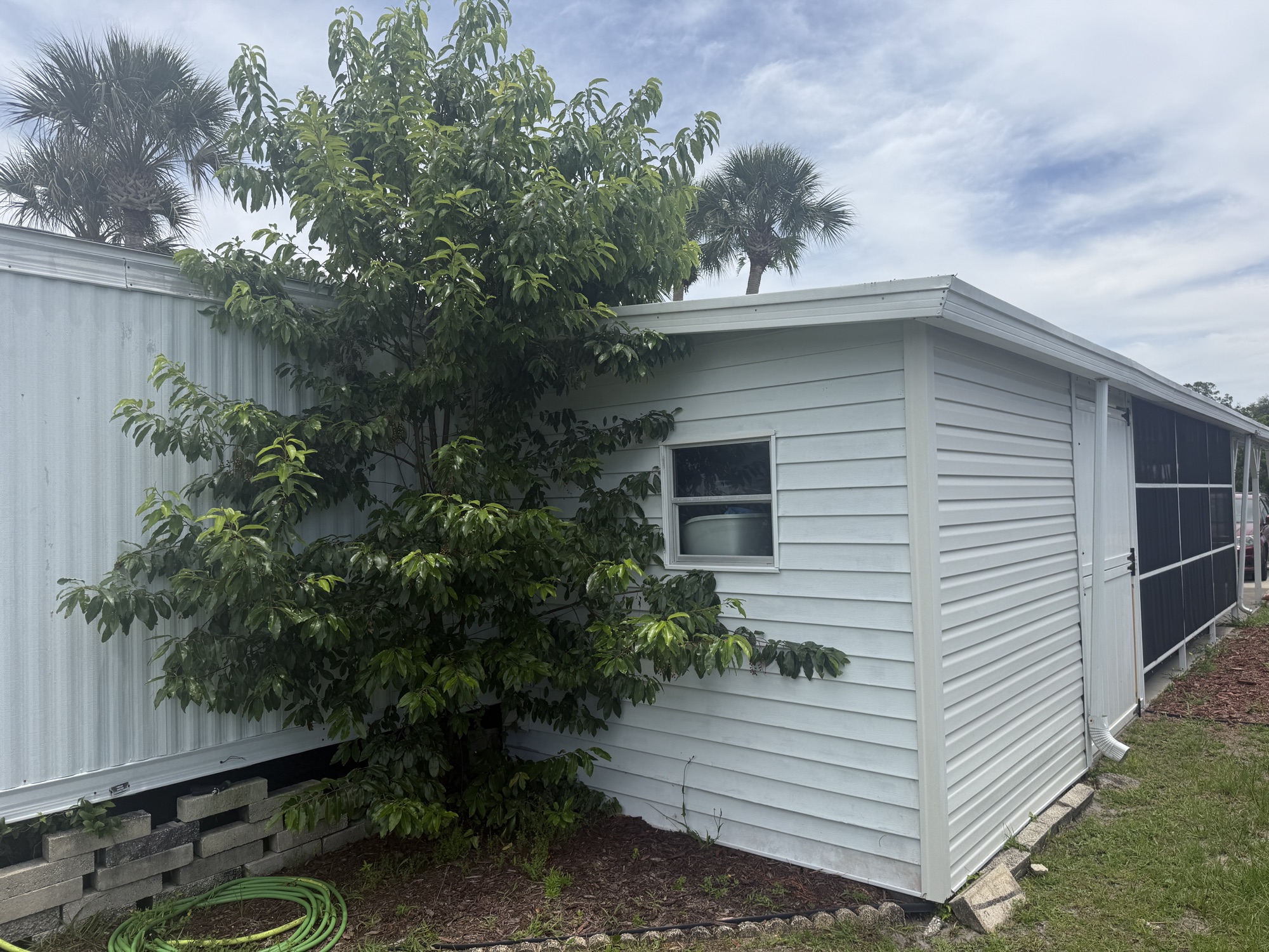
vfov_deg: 56.8
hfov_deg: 71.6
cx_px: 634
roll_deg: +1.5
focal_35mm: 24
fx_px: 880
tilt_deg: +2.2
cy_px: 476
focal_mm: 6.76
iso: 80
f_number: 1.78
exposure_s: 1/5319
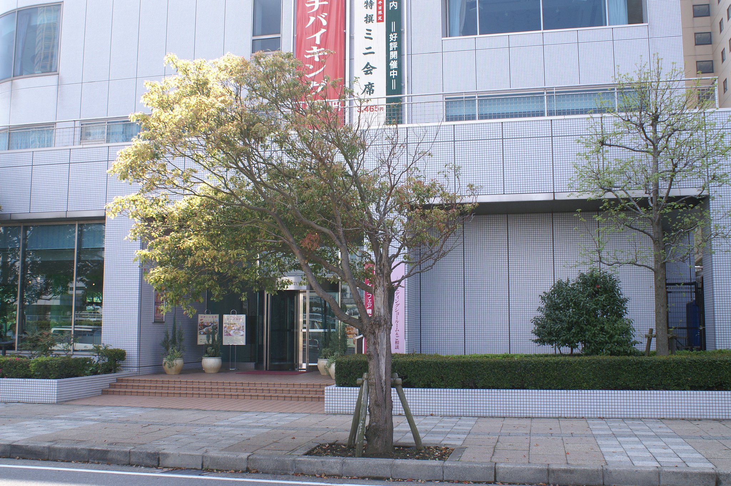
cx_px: 366
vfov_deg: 36.8
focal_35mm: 36
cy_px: 243
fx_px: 730
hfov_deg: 53.2
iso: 200
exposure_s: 1/160
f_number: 8
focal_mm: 24
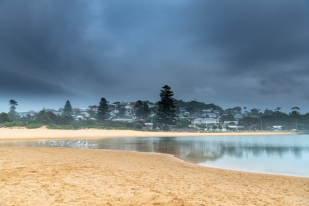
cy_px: 103
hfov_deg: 54.8
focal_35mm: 35
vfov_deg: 38.2
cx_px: 154
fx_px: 298
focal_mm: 34
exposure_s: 1/20
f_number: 5
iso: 400
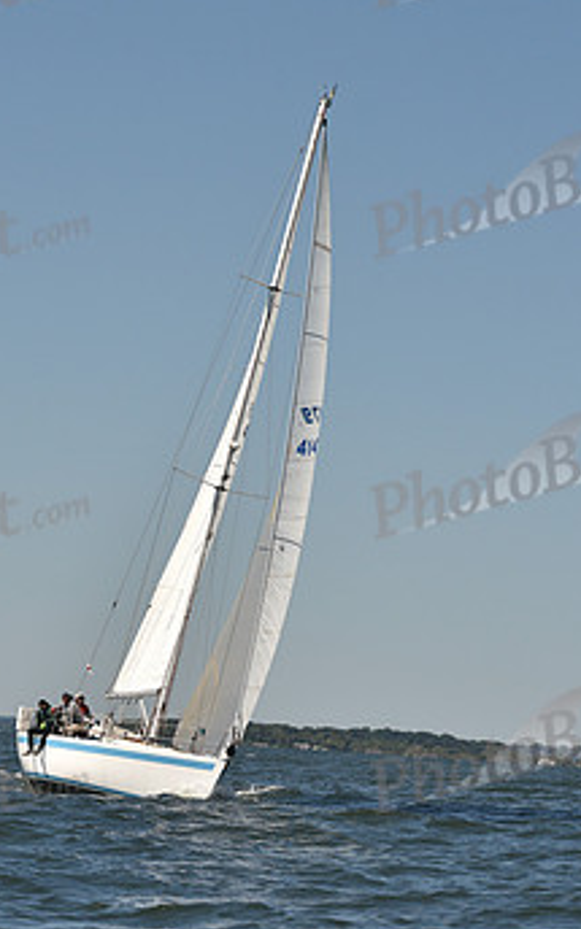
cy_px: 367
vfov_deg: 13.2
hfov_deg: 8.3
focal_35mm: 158
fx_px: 4003
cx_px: 231
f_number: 4.5
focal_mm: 92
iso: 250
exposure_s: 1/1250
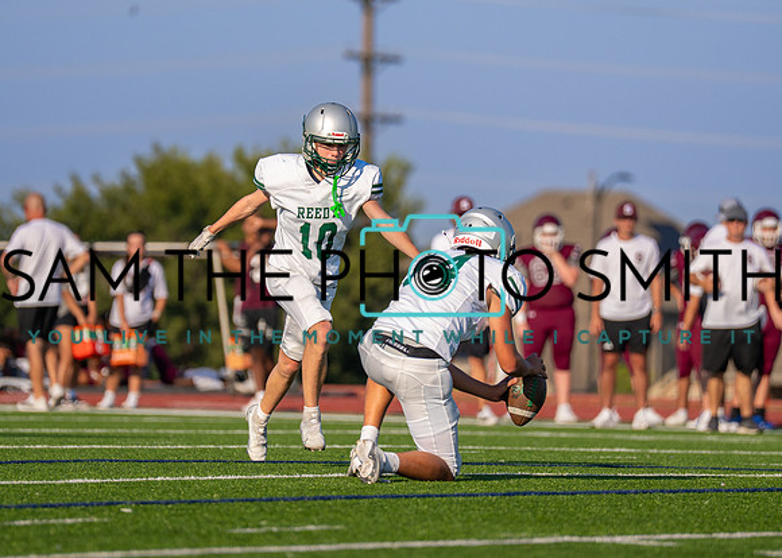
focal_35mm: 338
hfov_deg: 6.0
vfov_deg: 4.3
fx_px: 7496
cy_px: 238
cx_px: 372
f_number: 2.8
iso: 125
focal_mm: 200
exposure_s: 1/2500
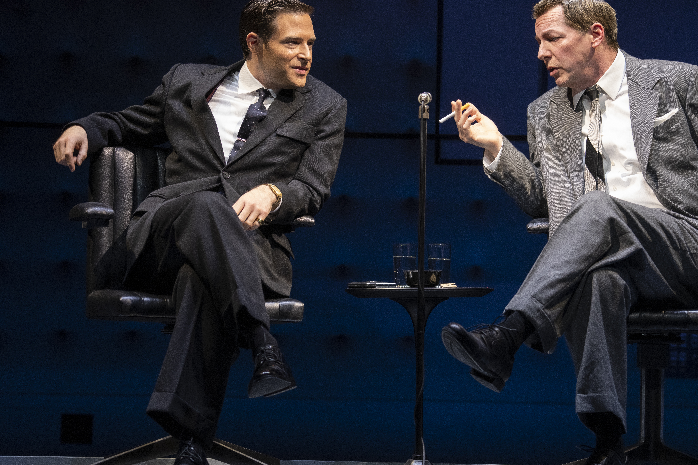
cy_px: 223
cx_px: 430
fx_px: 3044
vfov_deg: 8.7
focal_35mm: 157
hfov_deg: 13.1
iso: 1600
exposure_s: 1/250
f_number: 4
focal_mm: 126
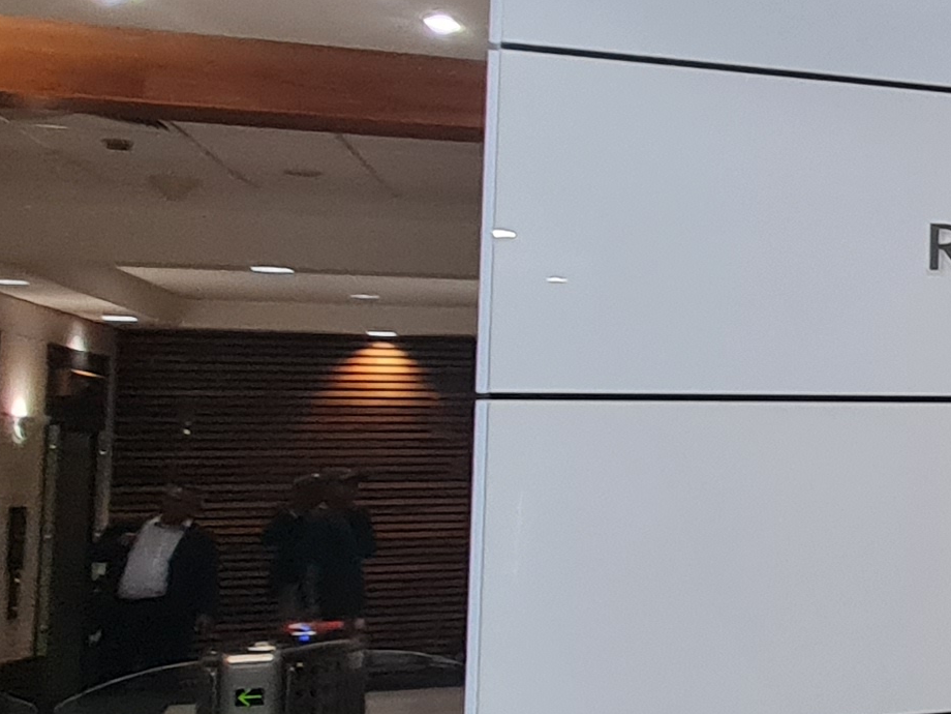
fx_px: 1566
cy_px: 351
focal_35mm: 57
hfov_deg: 19.9
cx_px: 1849
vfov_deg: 25.7
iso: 200
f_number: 2.2
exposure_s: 1/50
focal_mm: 2.2
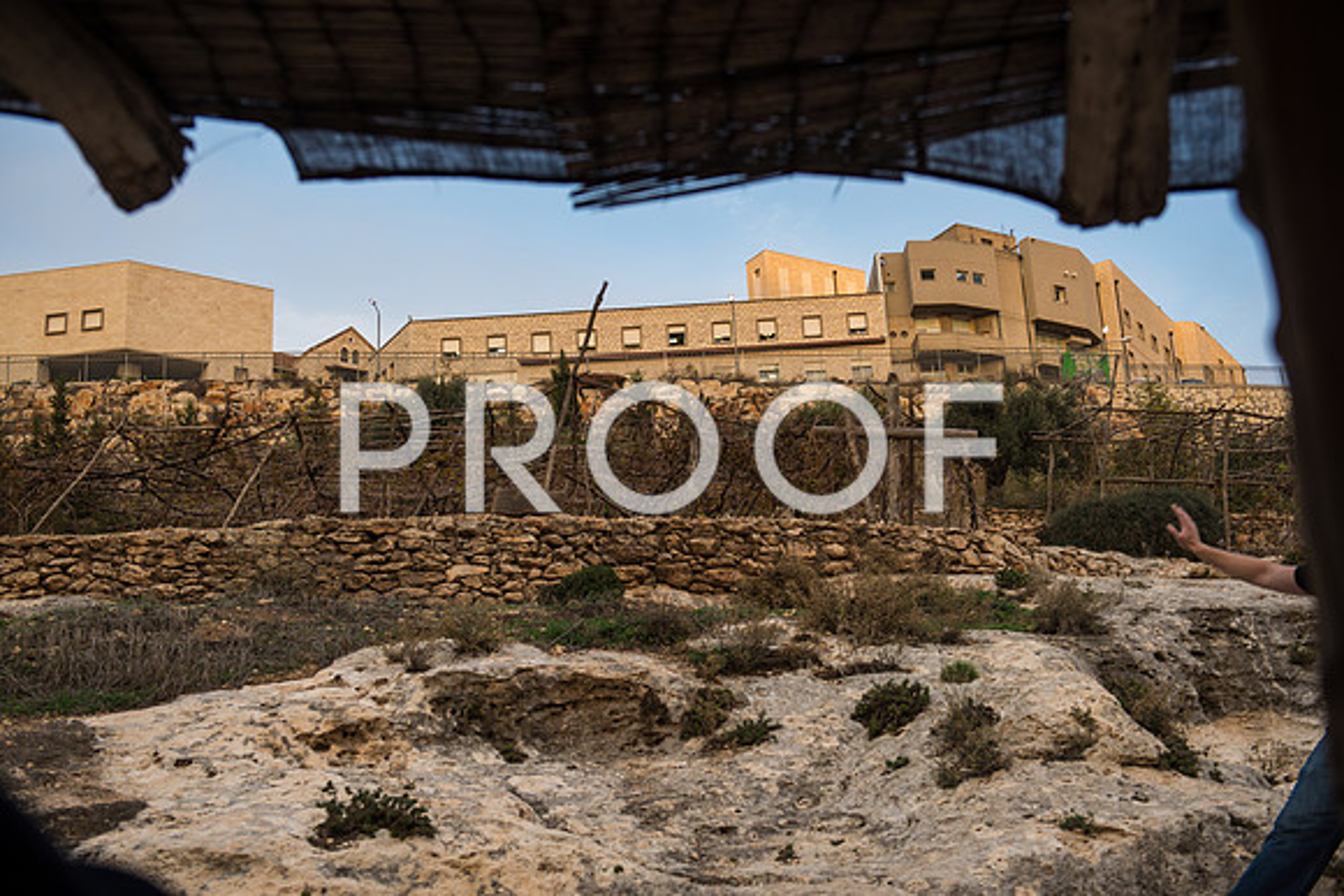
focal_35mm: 44
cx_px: 672
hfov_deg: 44.5
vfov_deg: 30.5
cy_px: 448
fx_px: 1643
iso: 200
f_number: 2.8
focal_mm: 44
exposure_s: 1/125
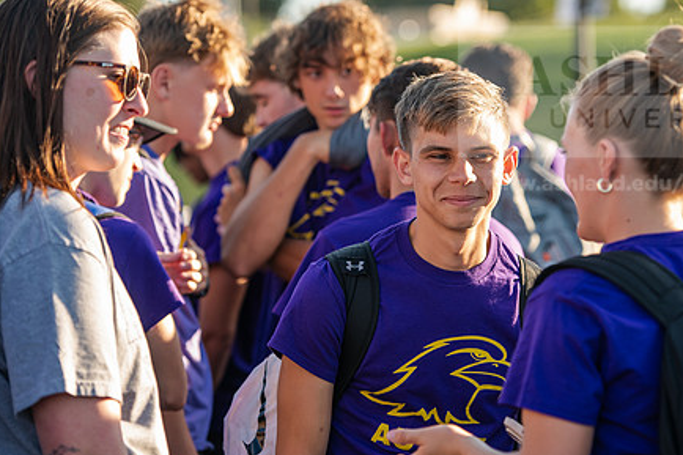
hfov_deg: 13.2
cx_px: 411
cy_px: 216
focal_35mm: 155
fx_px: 2939
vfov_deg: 8.8
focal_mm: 116
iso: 250
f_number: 3.5
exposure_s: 1/500
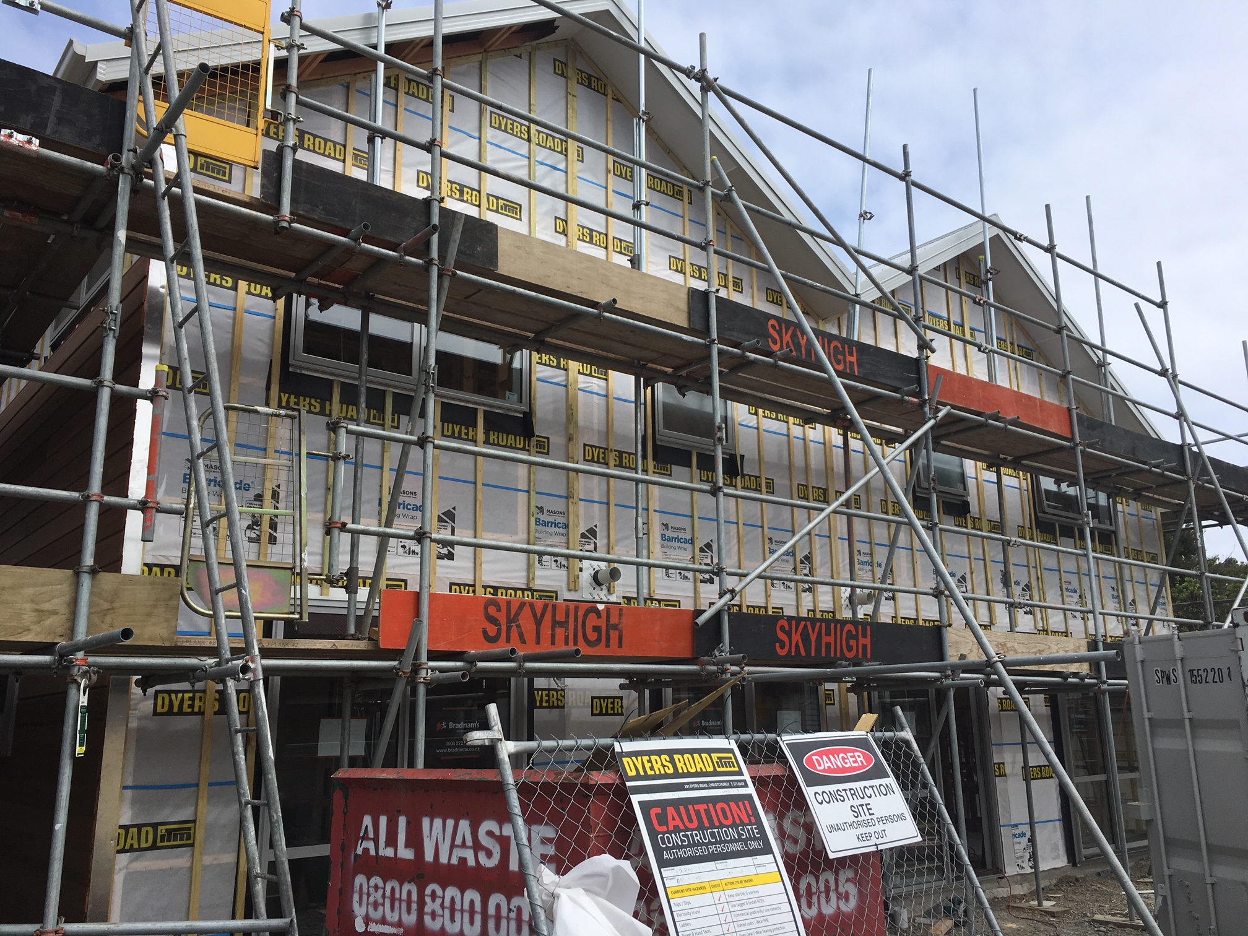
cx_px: 624
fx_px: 1046
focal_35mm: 29
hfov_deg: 61.7
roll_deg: +0.2
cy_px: 468
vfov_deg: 48.2
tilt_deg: +11.2
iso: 25
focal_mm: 4.15
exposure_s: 1/1374
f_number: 2.2
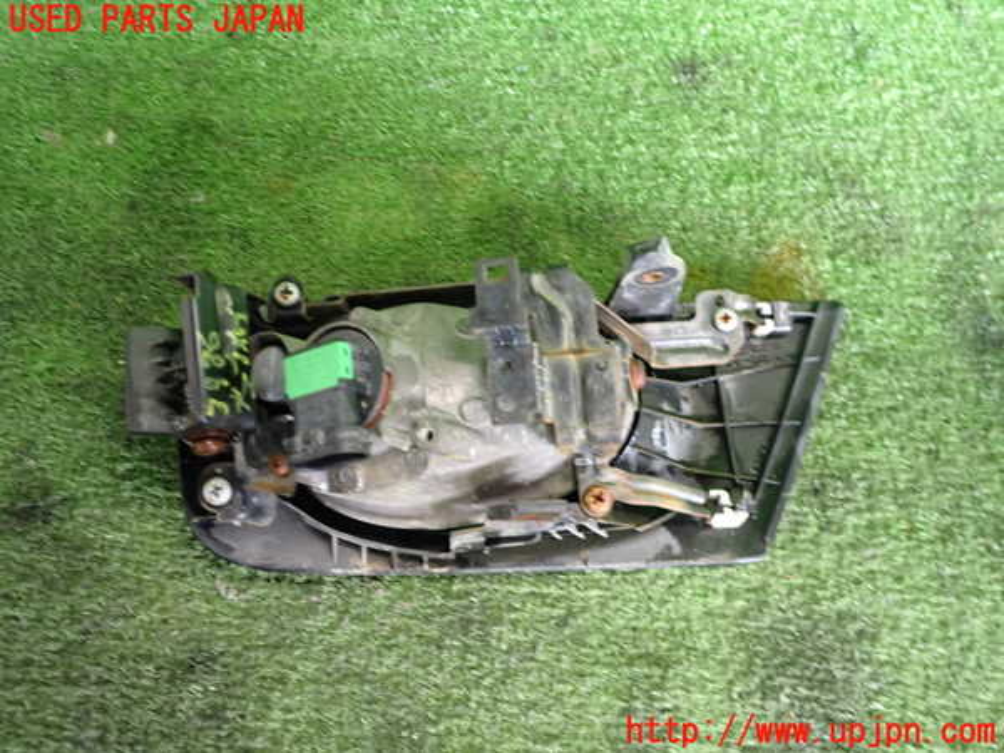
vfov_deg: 44.2
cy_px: 376
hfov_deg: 56.8
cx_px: 502
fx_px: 928
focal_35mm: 32
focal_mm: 5.79
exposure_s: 1/30
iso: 320
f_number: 2.4
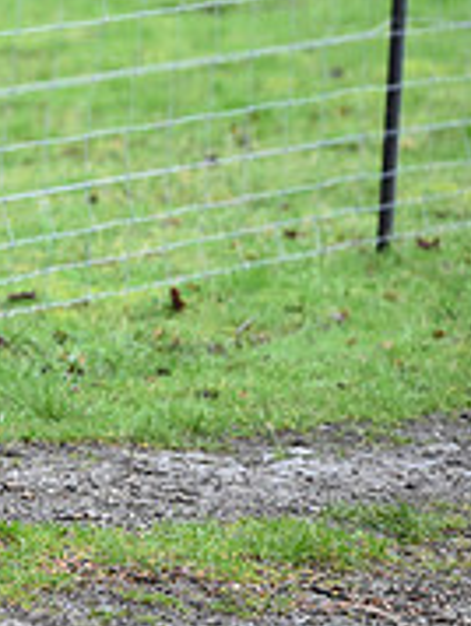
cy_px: 25
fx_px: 8760
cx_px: -464
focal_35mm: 484
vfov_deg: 4.1
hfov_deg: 3.1
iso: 3200
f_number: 3.5
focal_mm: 155
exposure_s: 1/1250
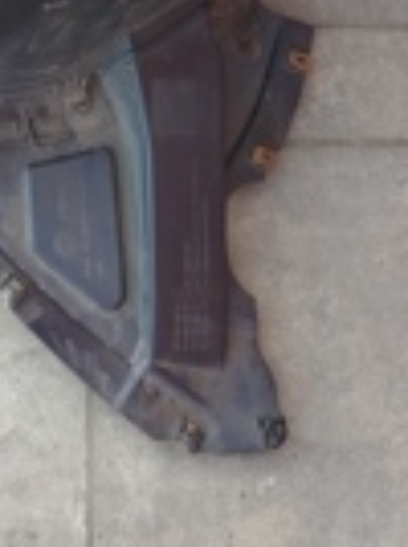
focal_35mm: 86
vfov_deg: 19.8
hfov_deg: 16.8
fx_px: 1356
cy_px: -269
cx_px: 20
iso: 50
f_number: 1.7
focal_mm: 5.31
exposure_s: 1/109
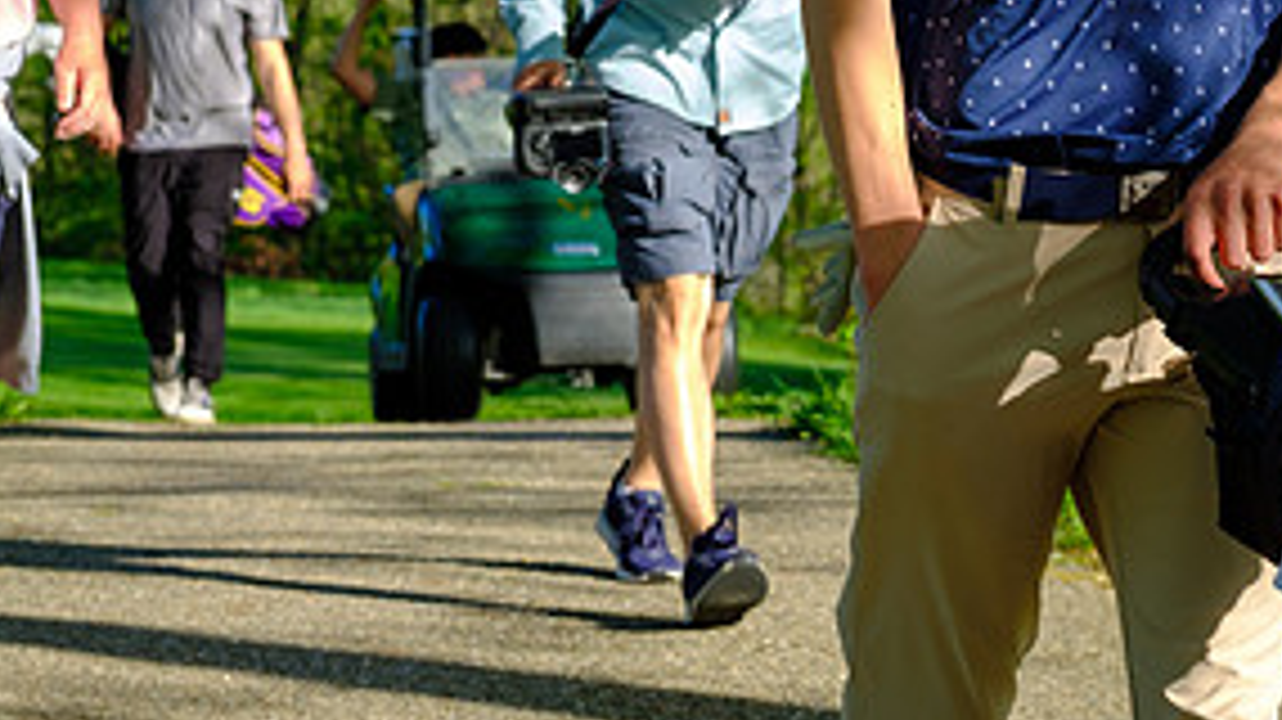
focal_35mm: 160
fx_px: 5436
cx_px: 891
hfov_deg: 13.4
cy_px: -124
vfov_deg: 7.5
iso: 250
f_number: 5.6
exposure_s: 1/250
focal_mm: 50
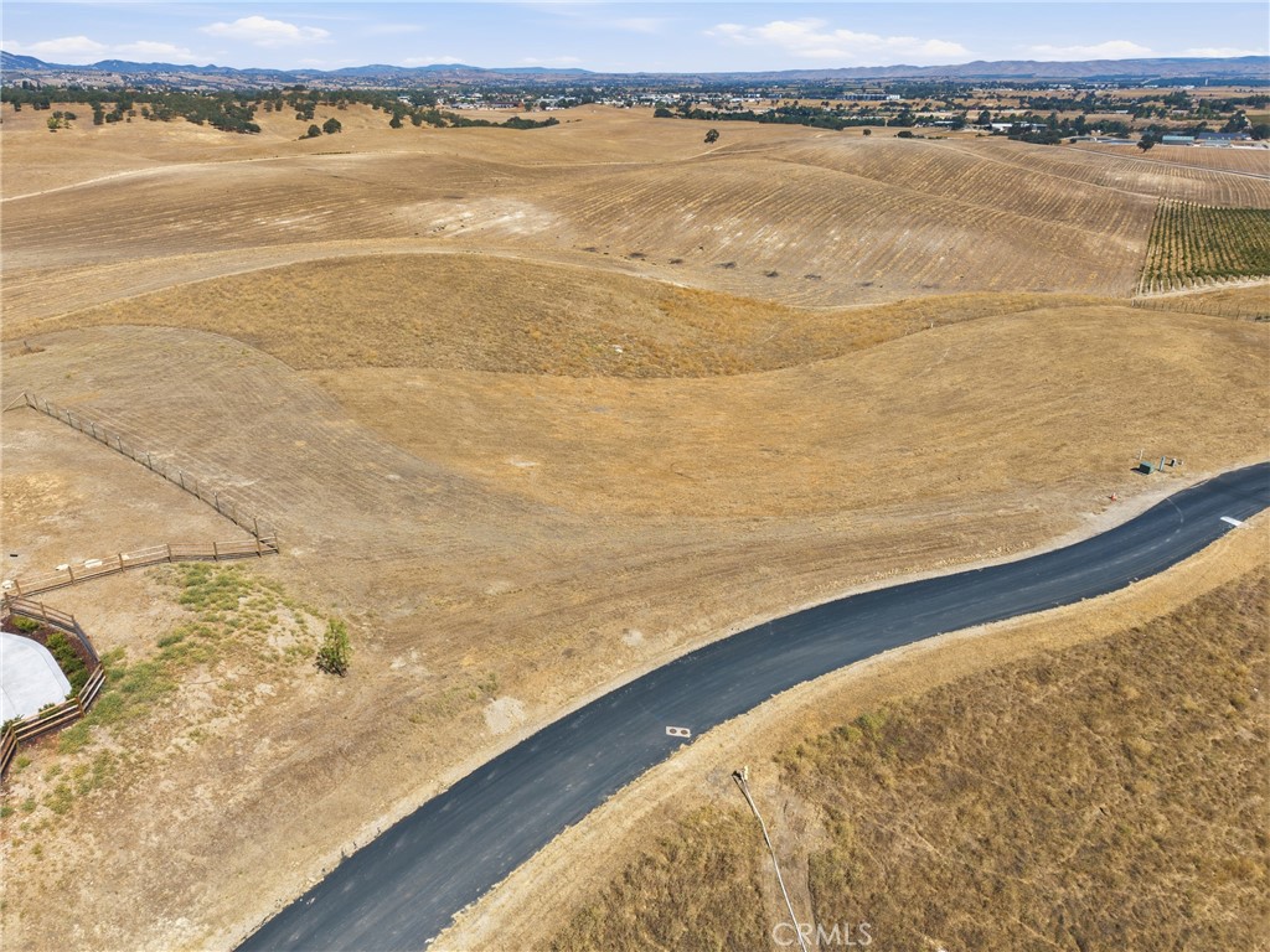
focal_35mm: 24
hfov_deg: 71.6
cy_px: 476
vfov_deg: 56.8
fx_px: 881
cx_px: 635
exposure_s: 1/5000
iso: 100
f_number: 1.8
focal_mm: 8.7
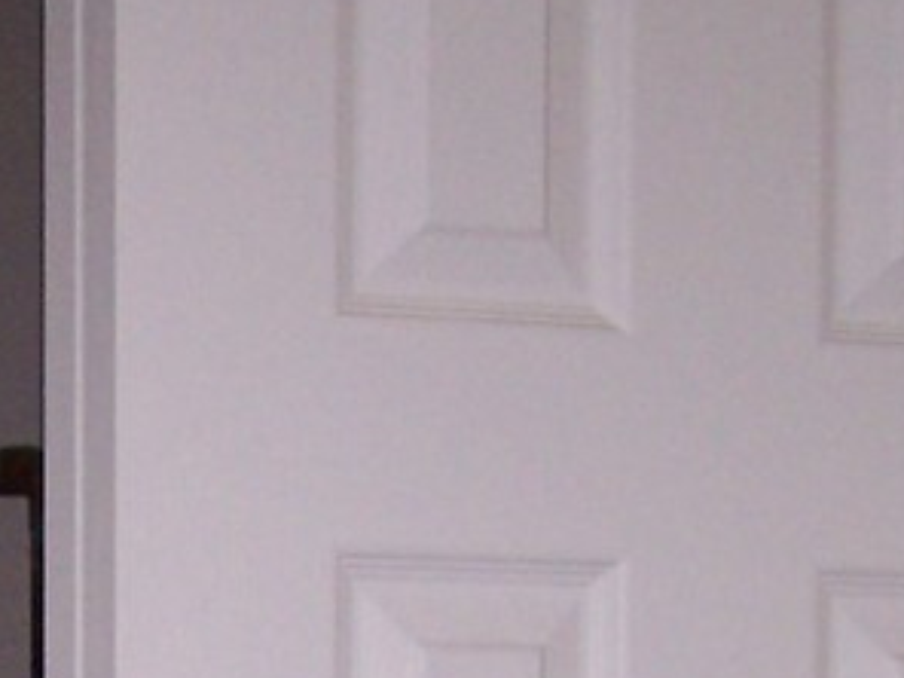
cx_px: -131
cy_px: 1490
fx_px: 4831
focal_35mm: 185
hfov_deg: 10.5
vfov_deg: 7.6
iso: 140
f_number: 2.8
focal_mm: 6.3
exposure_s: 1/60
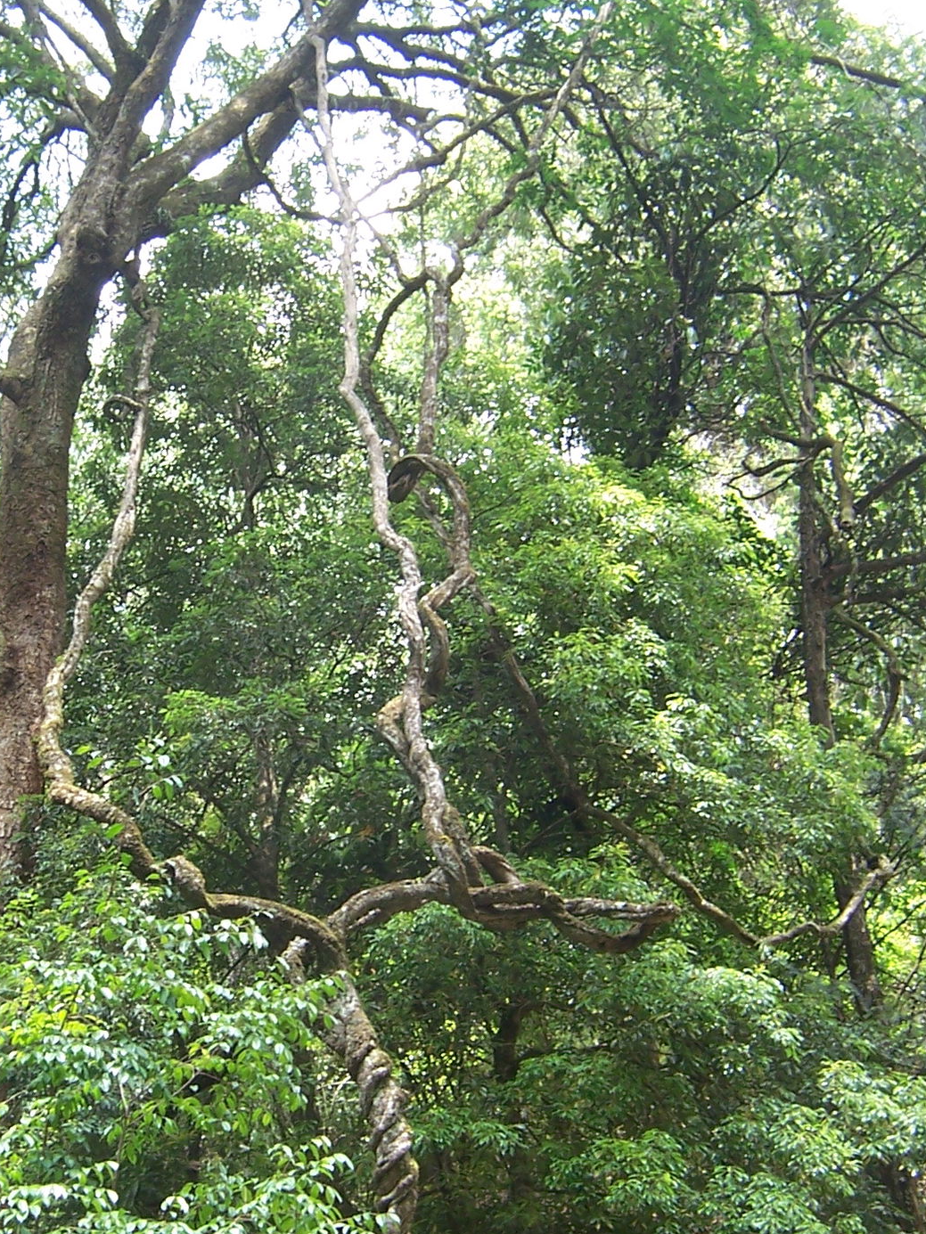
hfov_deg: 23.7
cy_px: 733
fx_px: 2175
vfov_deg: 31.6
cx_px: 188
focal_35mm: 61
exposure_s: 1/30
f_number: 3.4
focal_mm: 5.5
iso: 80
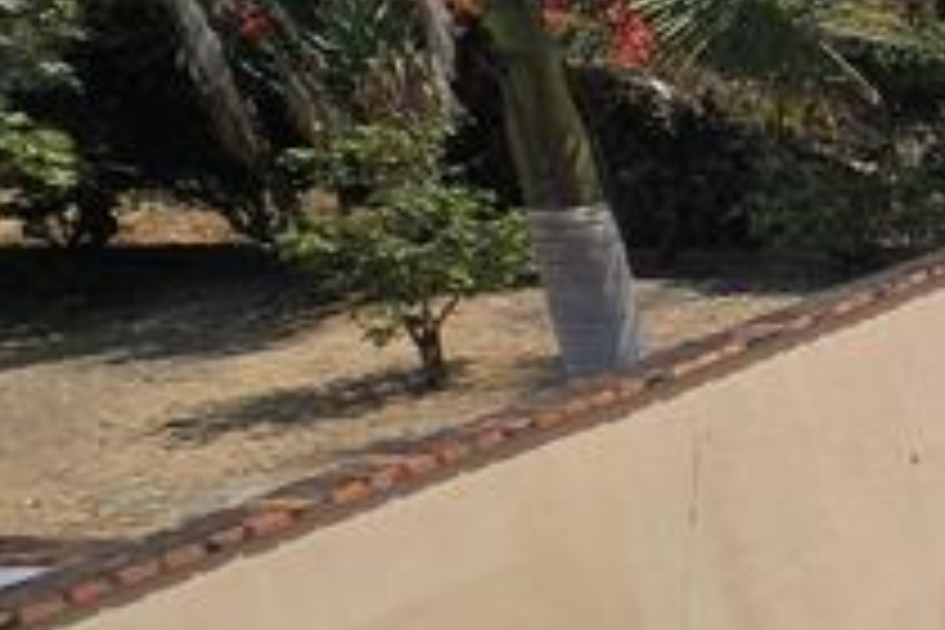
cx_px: 2115
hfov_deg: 16.6
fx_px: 1732
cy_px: 500
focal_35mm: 66
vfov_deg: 20.4
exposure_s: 1/3427
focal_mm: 2.2
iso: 50
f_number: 2.2
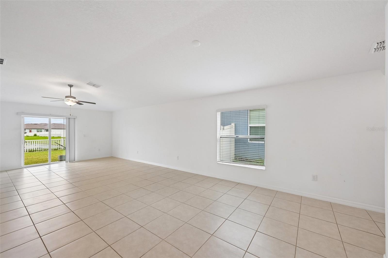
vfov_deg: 81.2
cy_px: 129
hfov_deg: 104.3
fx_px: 151
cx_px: 194
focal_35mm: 14
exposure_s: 1/60
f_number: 8
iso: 400
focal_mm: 14
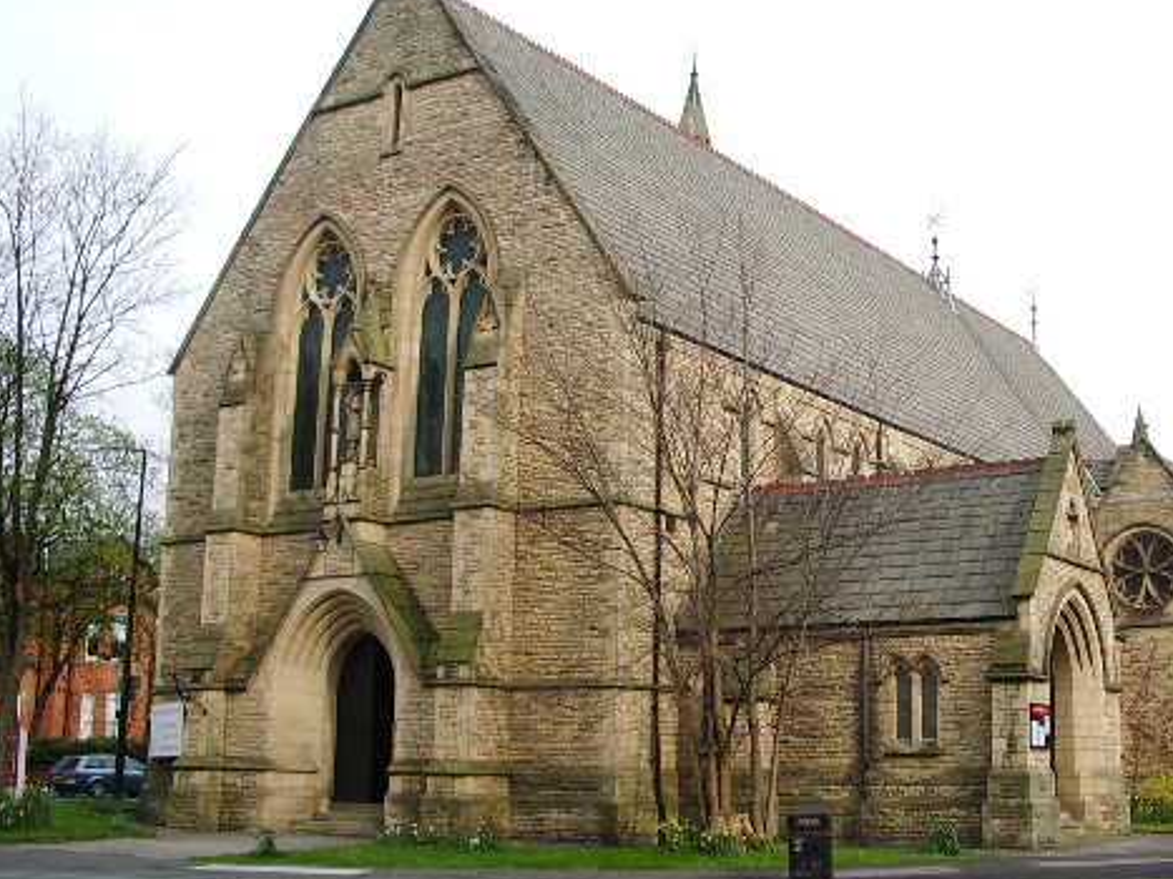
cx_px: 779
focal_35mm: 48
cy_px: 414
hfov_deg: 39.2
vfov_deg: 30.2
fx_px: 1626
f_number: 4.3
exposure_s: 1/125
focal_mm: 5.8
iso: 50
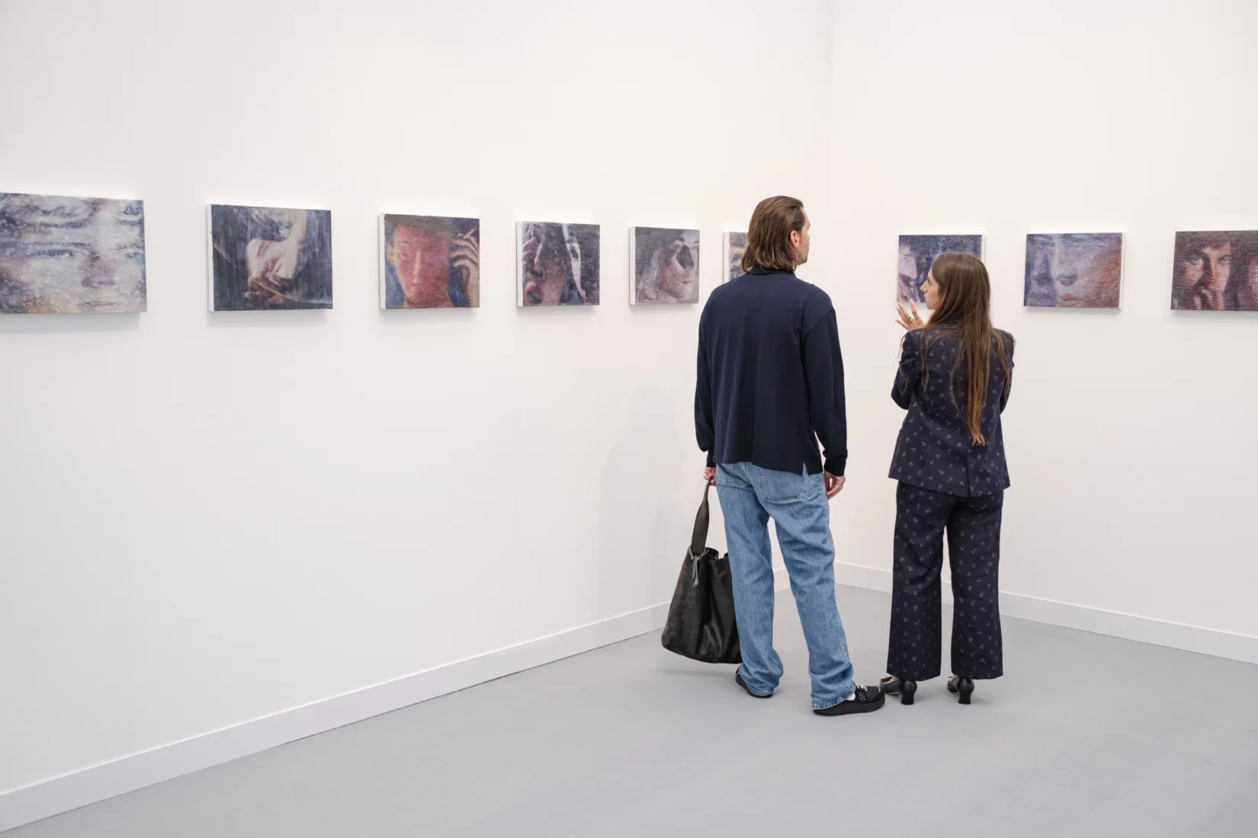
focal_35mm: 35
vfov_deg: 37.9
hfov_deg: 54.4
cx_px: 629
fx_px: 1223
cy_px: 419
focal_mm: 23
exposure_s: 1/250
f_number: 2.8
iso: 200
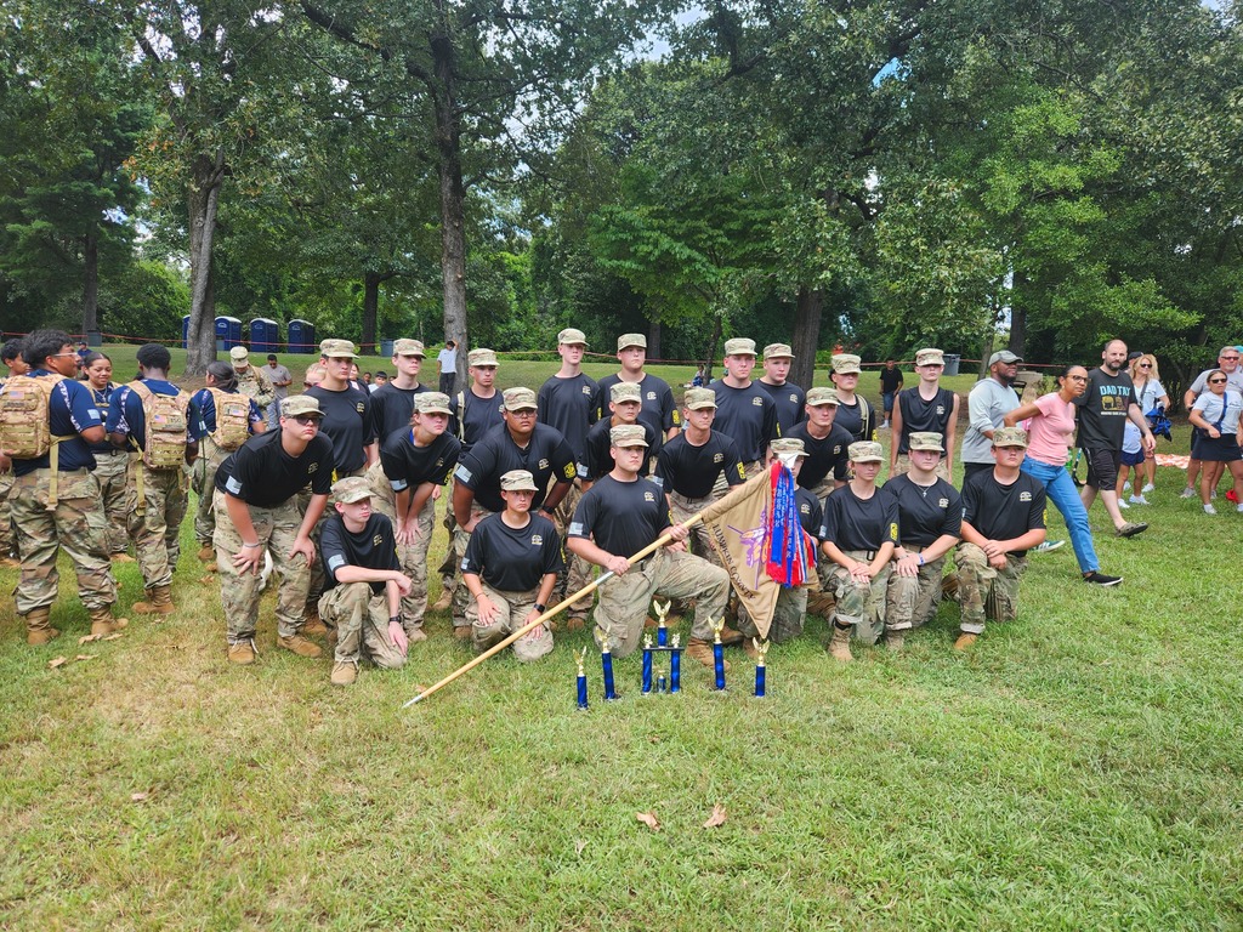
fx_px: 826
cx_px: 622
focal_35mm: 23
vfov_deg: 58.9
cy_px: 466
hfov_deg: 73.9
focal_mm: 5.4
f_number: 1.8
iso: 20
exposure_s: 1/333
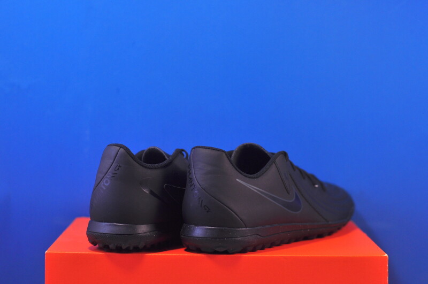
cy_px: 142
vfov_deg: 18.1
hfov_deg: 27.0
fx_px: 890
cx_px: 214
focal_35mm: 75
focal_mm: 50
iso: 250
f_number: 2.5
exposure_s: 1/320
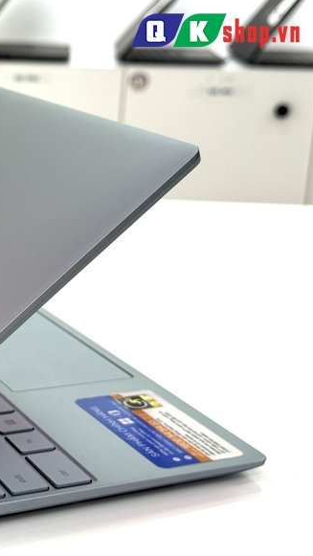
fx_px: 1062
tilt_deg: -17.2
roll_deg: -0.7
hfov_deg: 16.2
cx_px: -52
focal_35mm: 72
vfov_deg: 29.3
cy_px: 284
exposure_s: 1/162
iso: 64
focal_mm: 6.76
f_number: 1.78
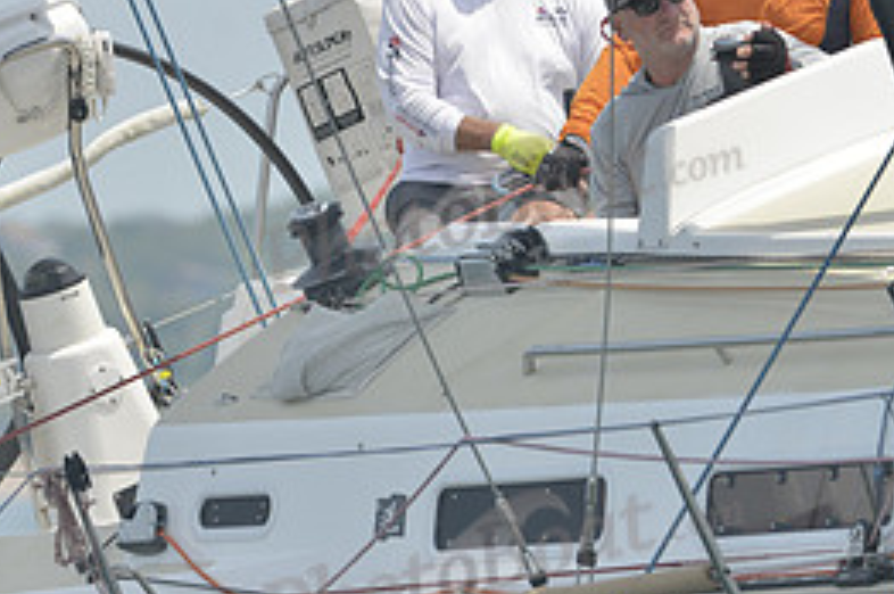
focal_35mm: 621
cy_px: 432
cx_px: 89
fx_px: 15402
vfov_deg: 2.2
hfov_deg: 3.3
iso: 280
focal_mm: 280
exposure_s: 1/1000
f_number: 6.3
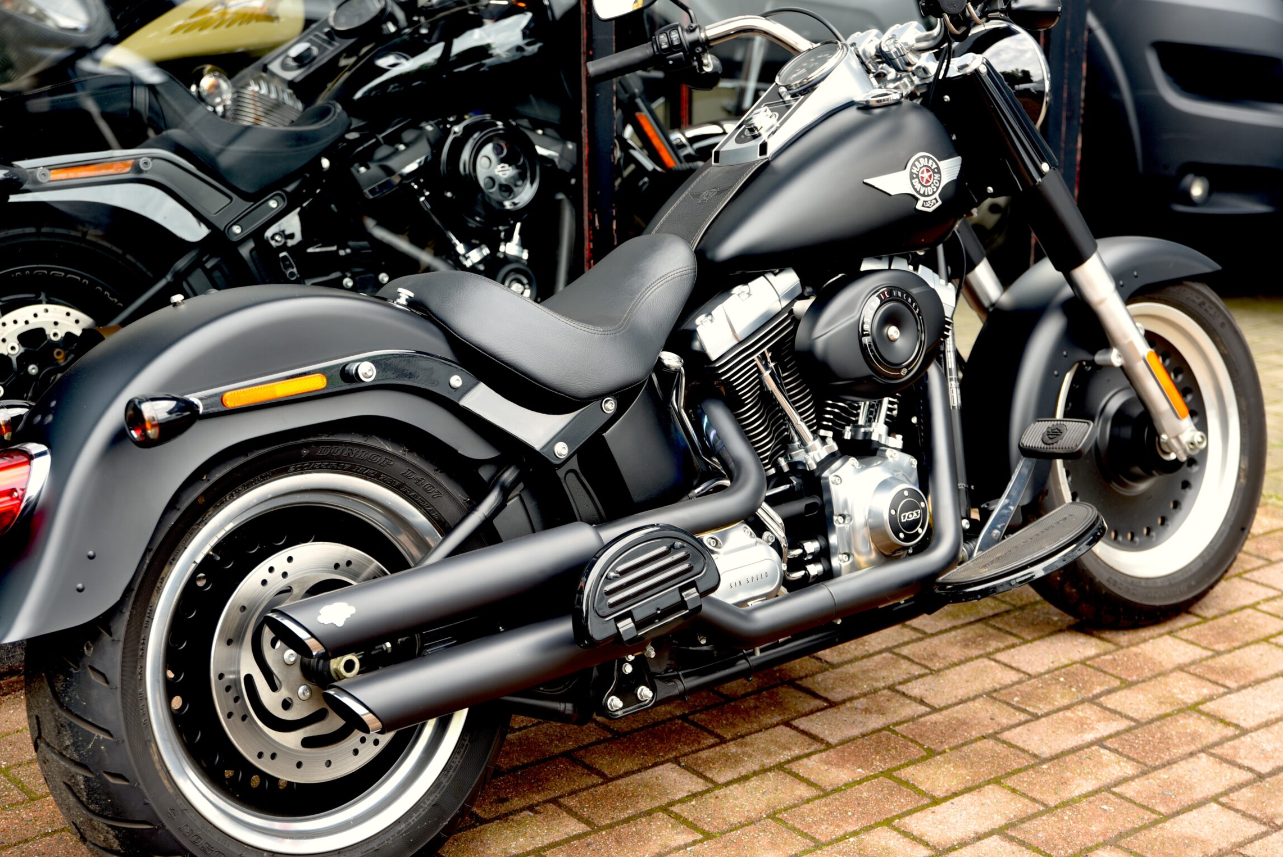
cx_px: 615
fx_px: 2317
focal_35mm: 65
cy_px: 382
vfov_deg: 20.9
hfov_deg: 30.9
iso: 100
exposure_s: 1/60
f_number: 4
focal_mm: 58
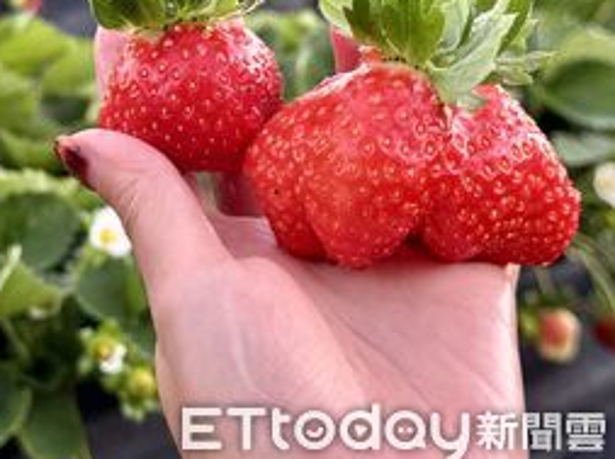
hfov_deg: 25.3
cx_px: 139
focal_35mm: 76
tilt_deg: -11.6
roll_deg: +0.1
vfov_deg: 19.2
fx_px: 1348
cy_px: 114
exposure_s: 1/40
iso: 320
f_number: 1.78
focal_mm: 6.76
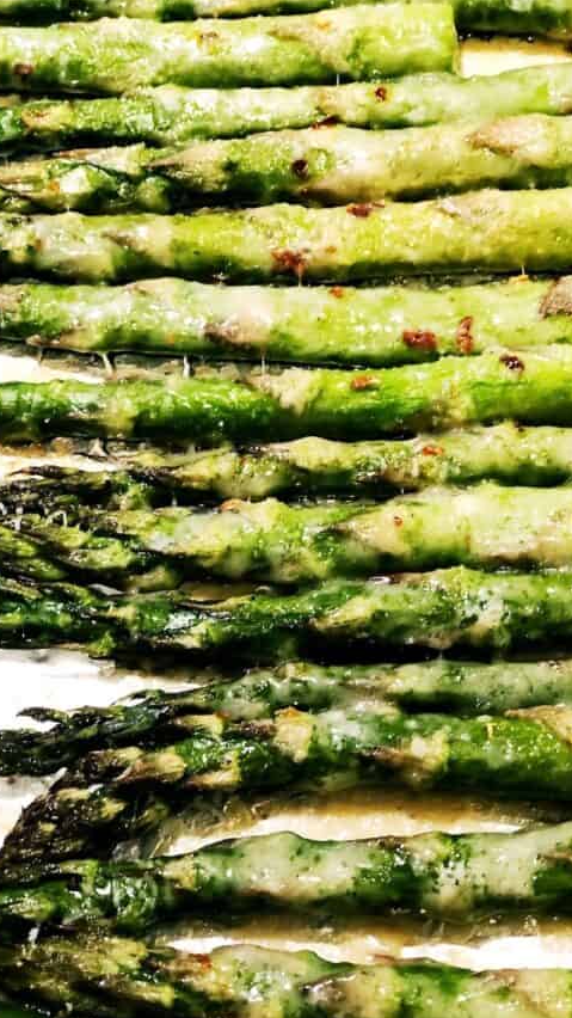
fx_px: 1888
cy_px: 571
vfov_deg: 30.1
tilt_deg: -68.4
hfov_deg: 17.2
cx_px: 337
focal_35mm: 70
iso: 125
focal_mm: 6.6
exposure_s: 1/30
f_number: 2.8
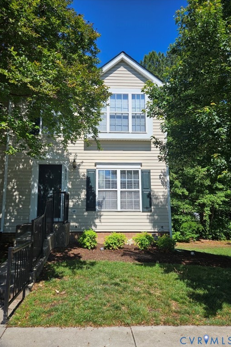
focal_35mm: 24
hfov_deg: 53.0
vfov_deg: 73.7
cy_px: 173
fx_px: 231
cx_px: 102
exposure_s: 1/2151
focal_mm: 5.4
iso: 25
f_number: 1.8
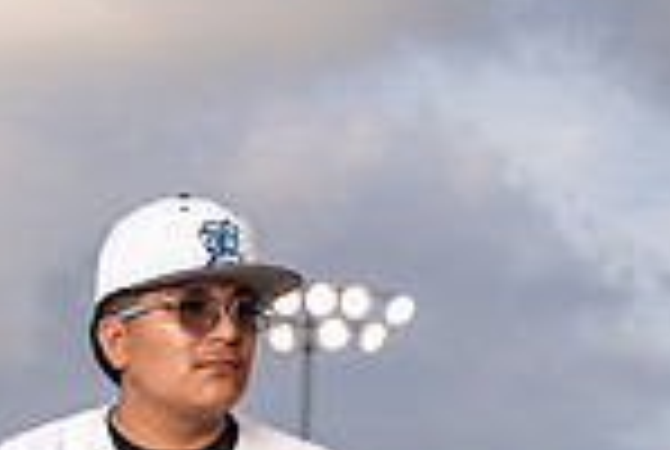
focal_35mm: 211
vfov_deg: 6.3
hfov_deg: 9.7
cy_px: 954
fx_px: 3935
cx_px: 157
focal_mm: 70
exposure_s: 1/1250
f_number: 4
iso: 250
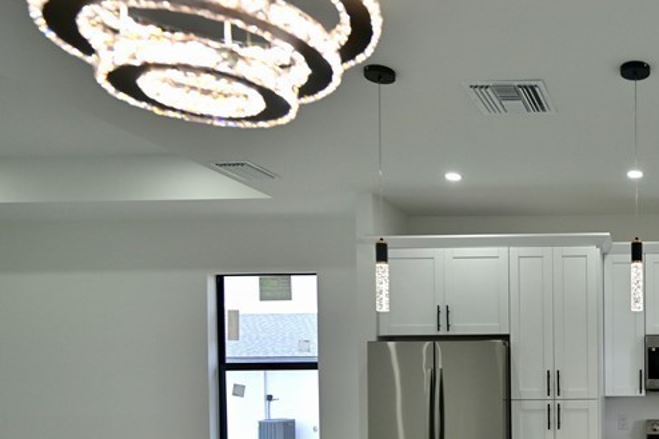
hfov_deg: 47.7
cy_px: 378
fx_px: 624
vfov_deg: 36.8
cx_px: 636
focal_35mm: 34
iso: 400
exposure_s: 1/250
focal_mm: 15.5
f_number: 4
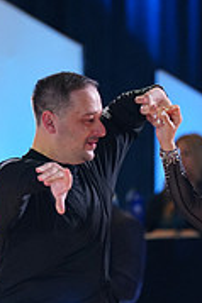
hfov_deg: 2.4
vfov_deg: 3.7
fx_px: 4739
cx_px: 250
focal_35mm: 562
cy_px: 381
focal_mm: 173
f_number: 2.8
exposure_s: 1/400
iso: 2000
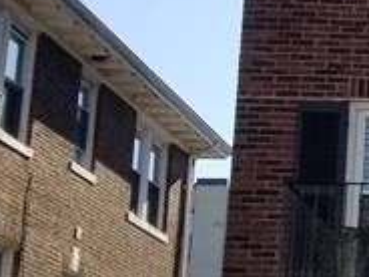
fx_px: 1546
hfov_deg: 11.7
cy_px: 161
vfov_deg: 10.2
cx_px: 820
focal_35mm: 145
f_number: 1.7
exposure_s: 1/1644
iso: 50
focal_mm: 4.3
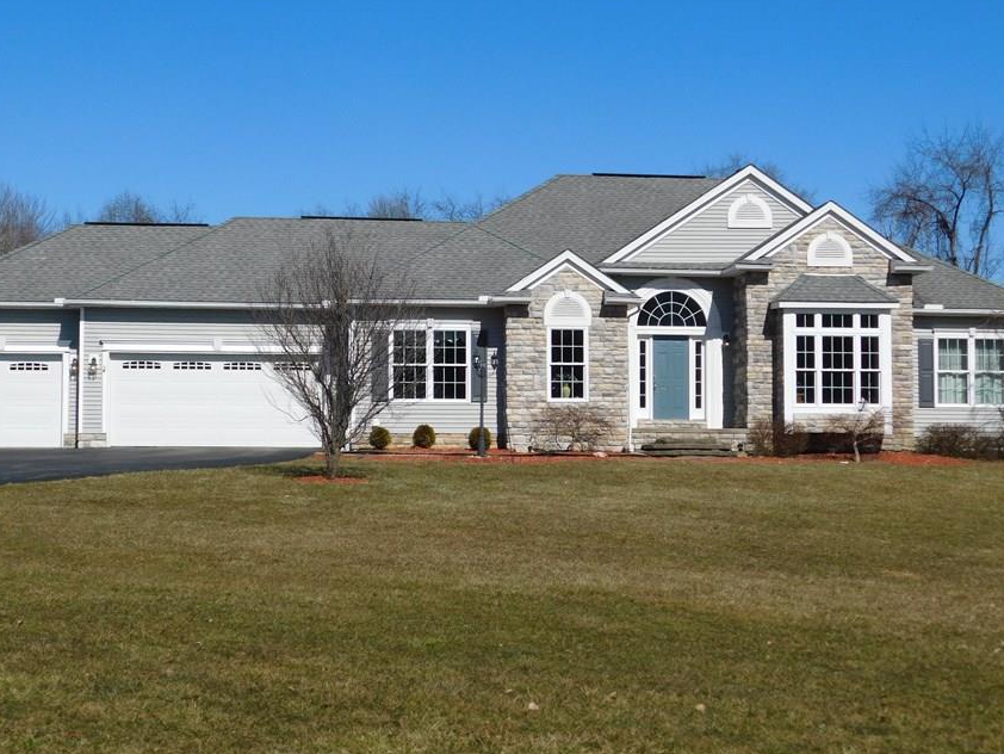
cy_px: 365
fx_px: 1799
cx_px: 502
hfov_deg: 31.2
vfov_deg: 23.7
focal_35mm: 62
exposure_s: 1/500
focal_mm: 9
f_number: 7.6
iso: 125
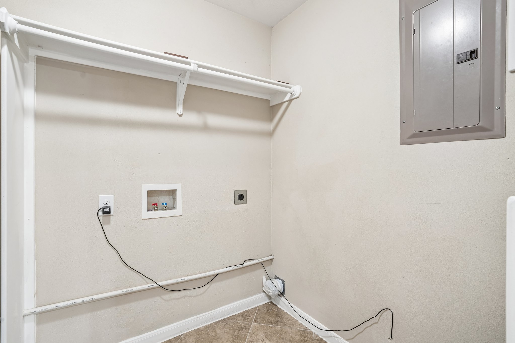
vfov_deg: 73.7
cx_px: 258
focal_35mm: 16
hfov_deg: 96.7
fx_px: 229
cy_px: 172
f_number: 8
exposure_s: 1/4
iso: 400
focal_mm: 16
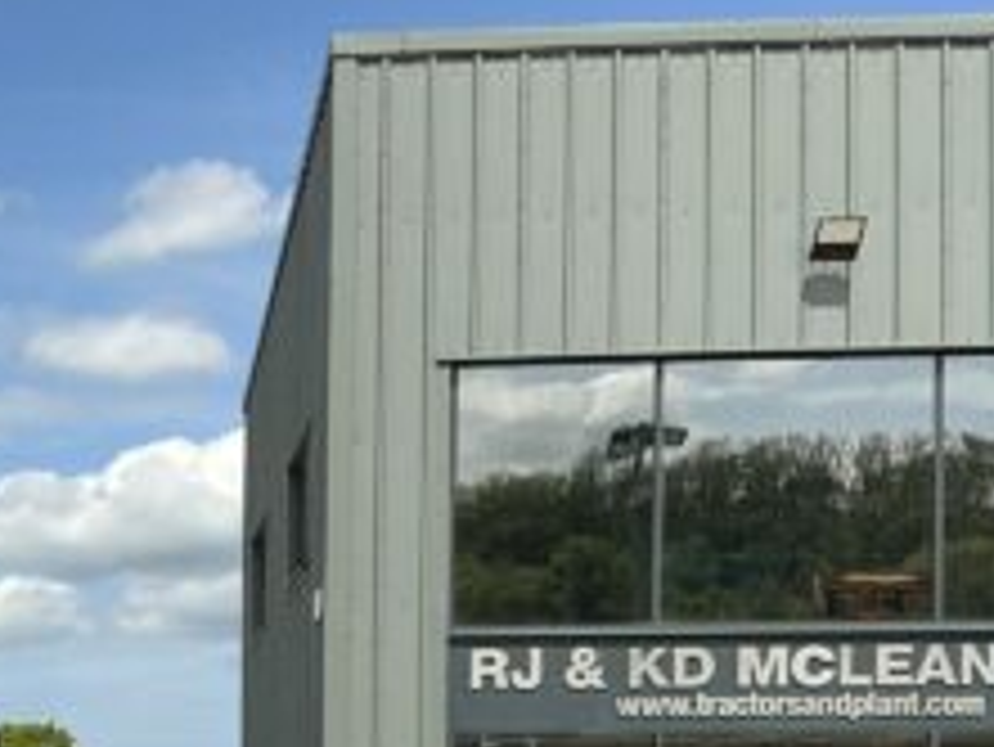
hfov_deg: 22.4
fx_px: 2327
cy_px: 914
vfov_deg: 17.3
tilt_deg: -0.4
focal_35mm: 81
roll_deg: -1.2
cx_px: -175
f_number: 1.8
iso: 25
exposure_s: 1/2141
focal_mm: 3
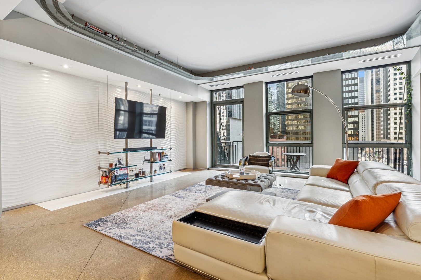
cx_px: 210
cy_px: 140
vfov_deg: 73.7
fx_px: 187
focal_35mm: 16
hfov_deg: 96.7
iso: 320
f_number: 8
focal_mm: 16
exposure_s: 1/10
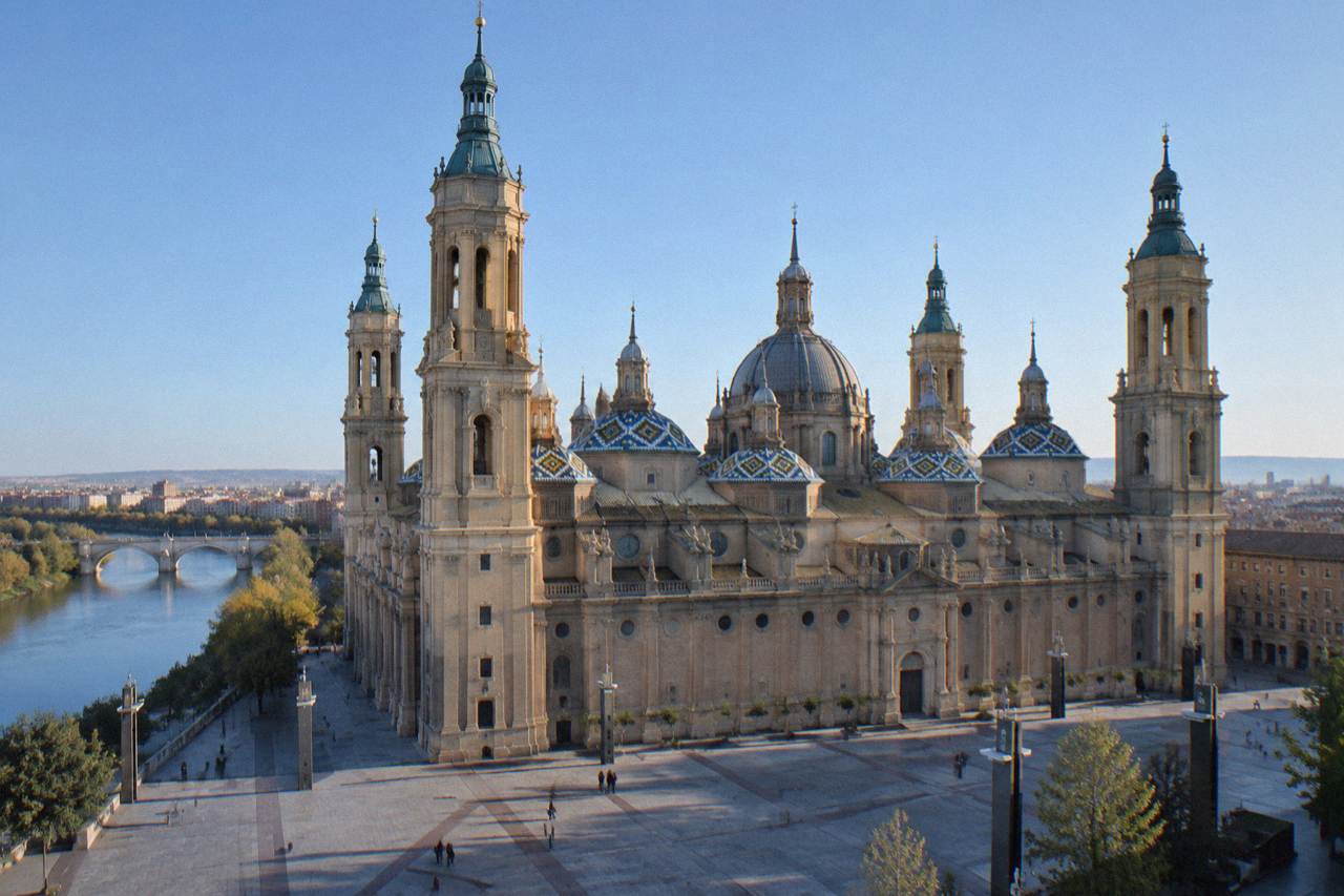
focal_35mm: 24
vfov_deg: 53.1
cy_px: 448
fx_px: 896
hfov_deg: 73.8
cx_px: 672
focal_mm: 24
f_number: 10
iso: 200
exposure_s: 1/125
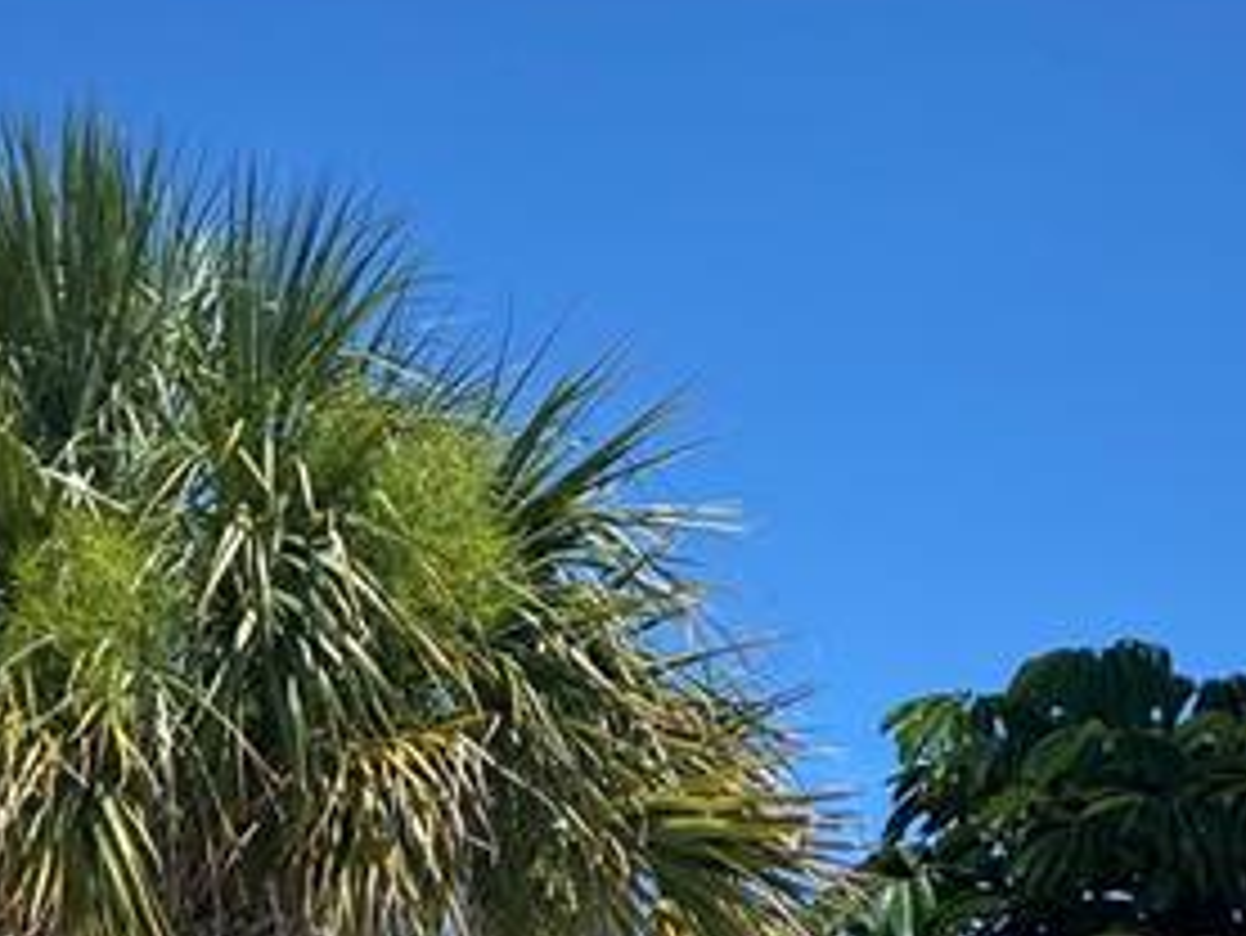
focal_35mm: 96
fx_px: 3457
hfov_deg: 20.0
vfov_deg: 15.0
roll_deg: -0.8
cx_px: 94
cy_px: 1084
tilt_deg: +11.6
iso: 32
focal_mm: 4.25
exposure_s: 1/3300
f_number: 1.8
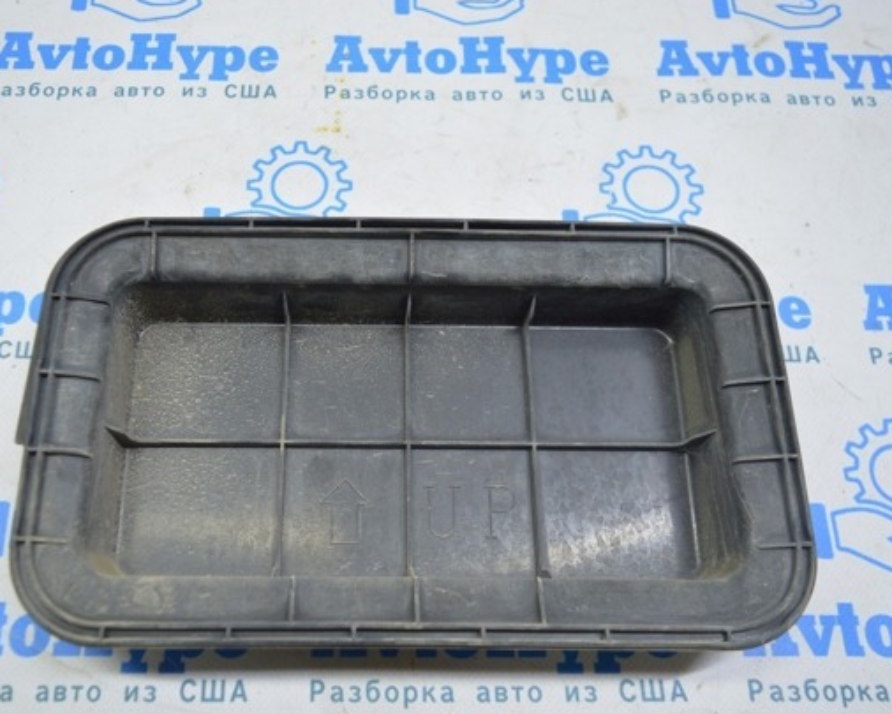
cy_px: 366
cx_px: 353
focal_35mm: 32
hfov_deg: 55.2
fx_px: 845
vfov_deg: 45.8
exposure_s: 1/40
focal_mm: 18
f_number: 3.5
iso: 400
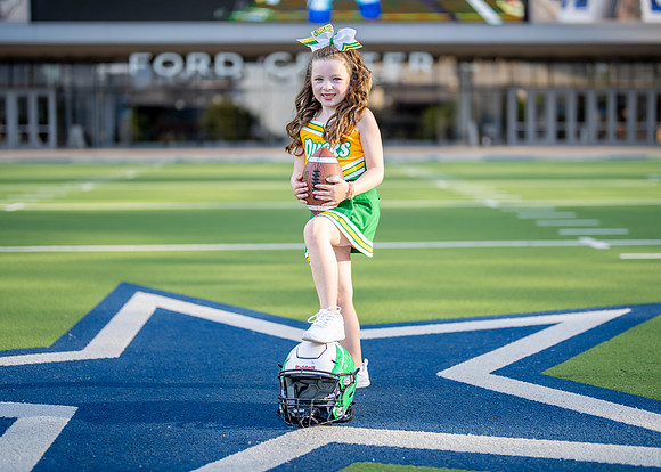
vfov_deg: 23.9
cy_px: 219
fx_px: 1113
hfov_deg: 33.1
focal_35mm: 59
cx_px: 346
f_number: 1.2
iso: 100
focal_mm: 50
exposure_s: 1/2500
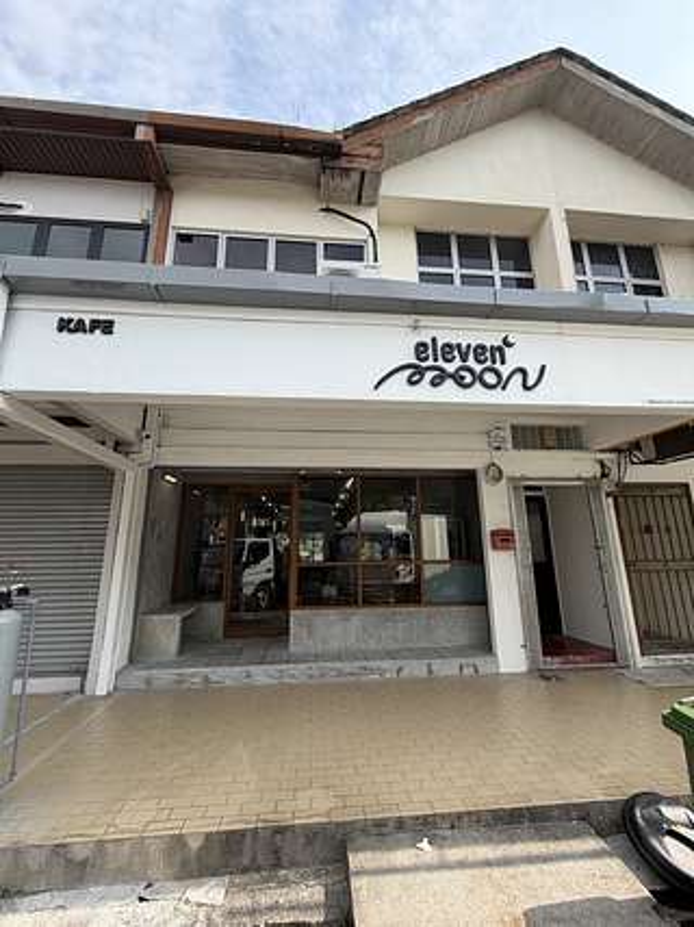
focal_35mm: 14
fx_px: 374
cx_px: 347
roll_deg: +1.5
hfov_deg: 85.6
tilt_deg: +12.5
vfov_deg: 102.1
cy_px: 464
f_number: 2.2
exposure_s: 1/770
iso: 40
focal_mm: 2.22
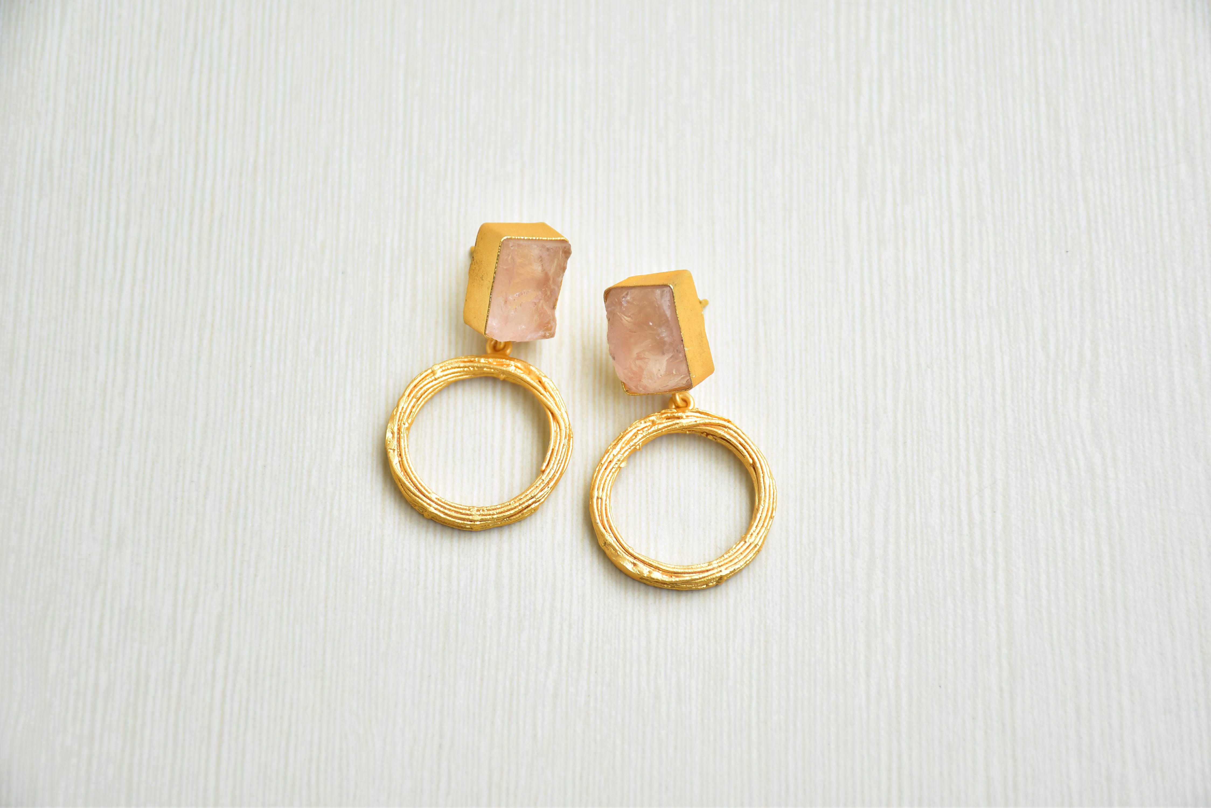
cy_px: 404
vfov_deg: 13.8
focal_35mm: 99
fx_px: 3331
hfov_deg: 20.6
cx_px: 606
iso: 125
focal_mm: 66
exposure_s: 1/250
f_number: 5
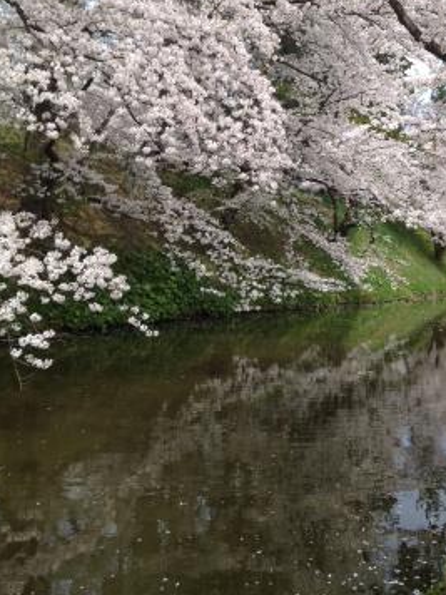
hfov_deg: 32.8
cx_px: 264
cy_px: 224
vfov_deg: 42.6
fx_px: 756
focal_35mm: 44
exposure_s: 1/986
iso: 64
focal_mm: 4.28
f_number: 2.4
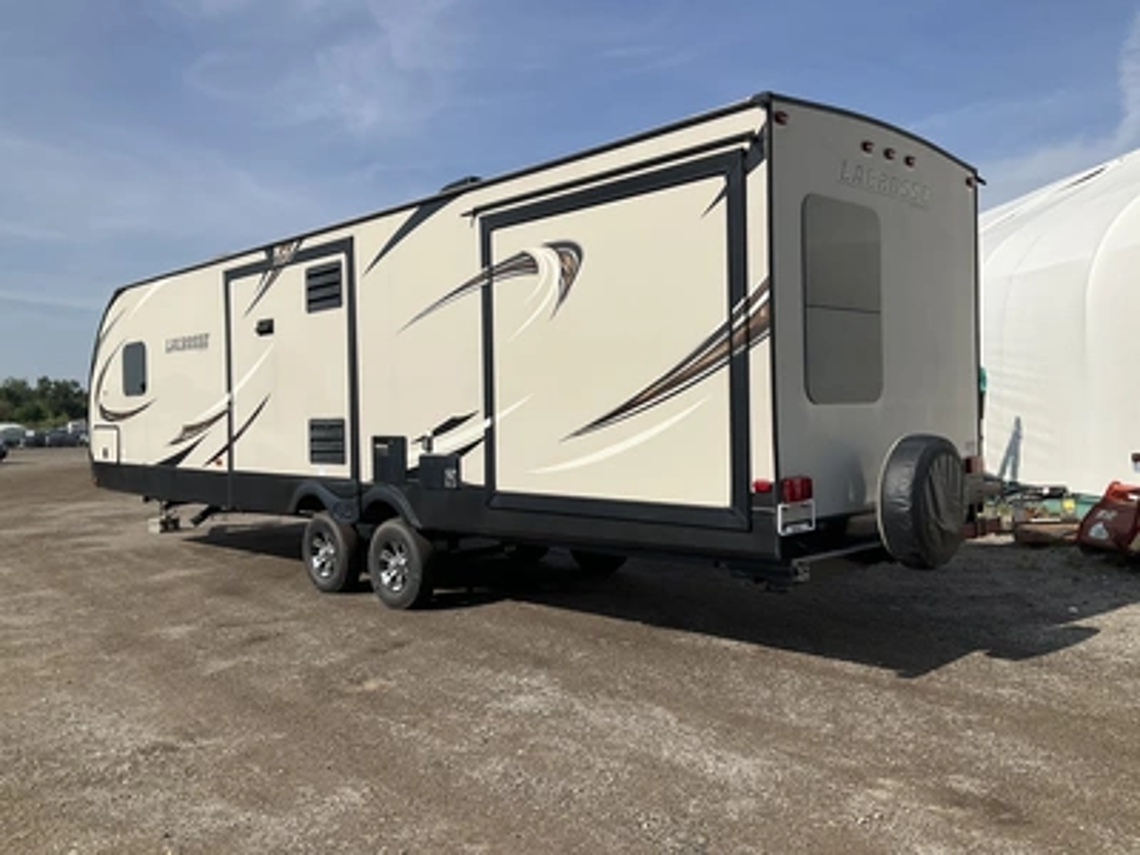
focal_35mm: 29
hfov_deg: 61.7
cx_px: 570
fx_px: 955
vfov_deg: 48.2
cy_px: 428
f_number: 1.8
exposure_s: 1/3534
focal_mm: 3
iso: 25
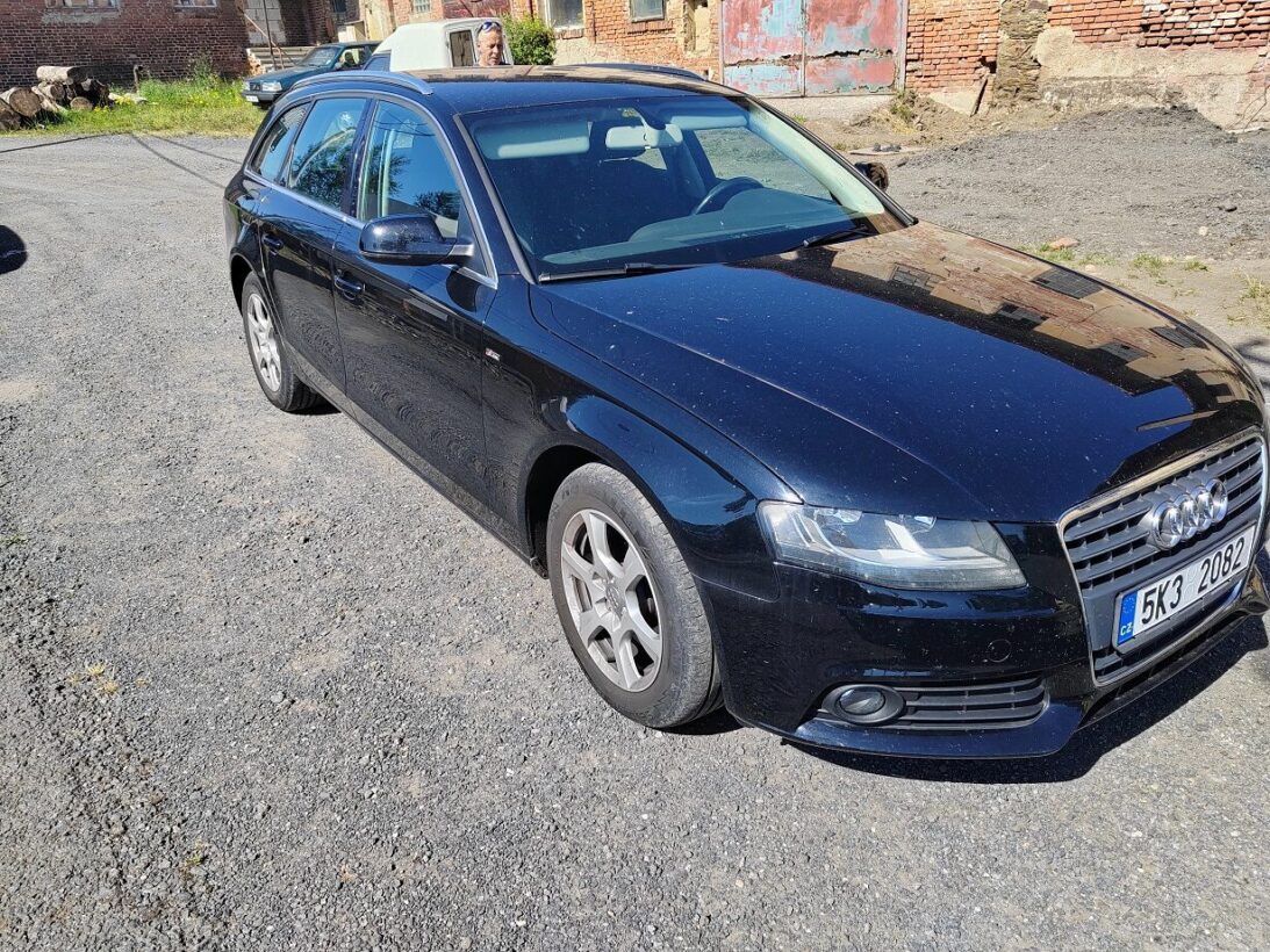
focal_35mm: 27
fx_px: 991
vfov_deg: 51.4
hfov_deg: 65.3
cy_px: 476
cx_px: 635
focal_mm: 5.52
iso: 100
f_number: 1.9
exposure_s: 1/940
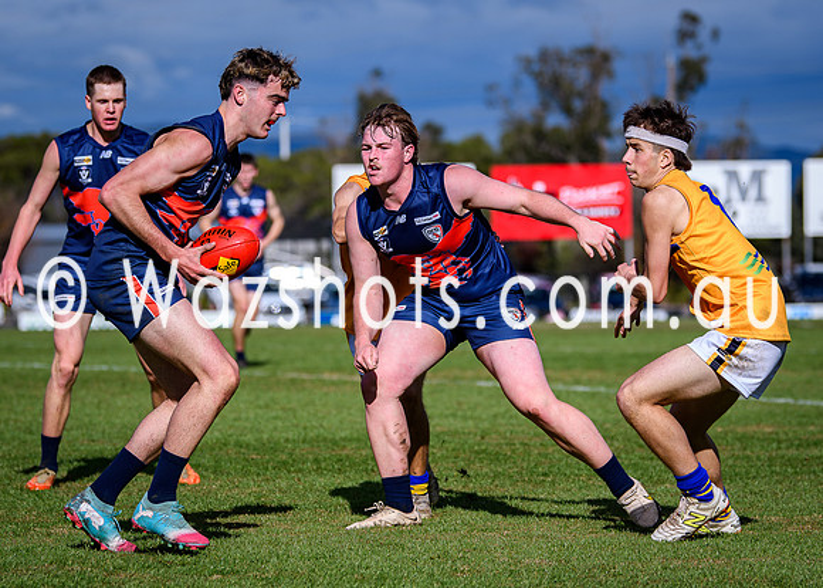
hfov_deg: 9.5
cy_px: 327
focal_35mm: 212
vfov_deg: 6.8
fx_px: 4957
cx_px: 435
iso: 100
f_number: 2.8
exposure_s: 1/2500
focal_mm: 112
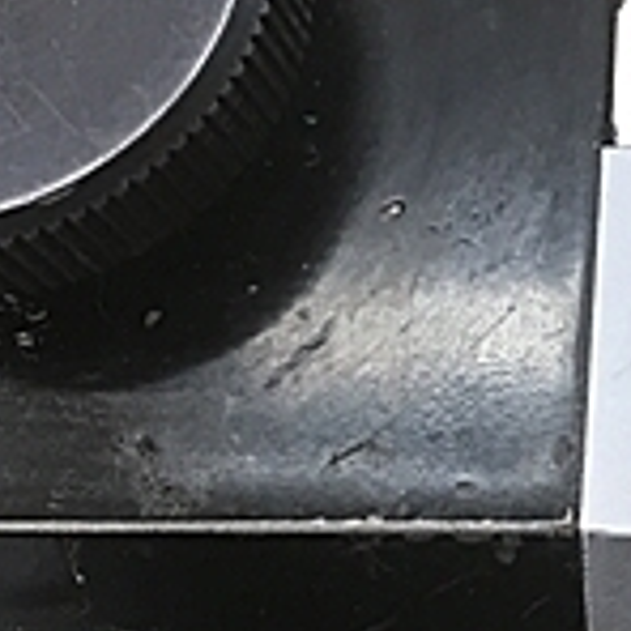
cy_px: 260
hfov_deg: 14.5
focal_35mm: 111
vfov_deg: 15.7
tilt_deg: -72.5
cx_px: 976
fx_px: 2289
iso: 64
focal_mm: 4.15
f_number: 2.2
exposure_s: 1/30
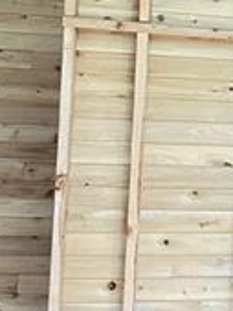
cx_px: 462
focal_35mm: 109
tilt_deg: +6.9
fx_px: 977
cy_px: 147
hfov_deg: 12.1
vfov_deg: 18.0
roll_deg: -1.4
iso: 640
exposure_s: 1/60
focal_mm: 6.86
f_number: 1.78
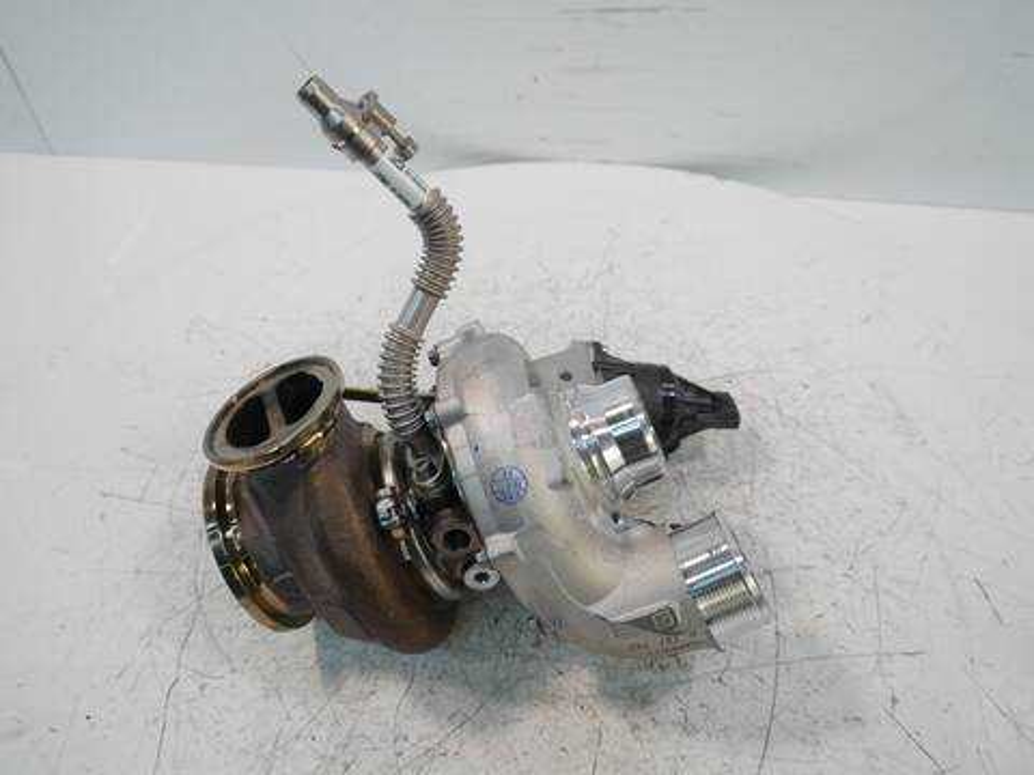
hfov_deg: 60.0
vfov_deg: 46.8
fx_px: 896
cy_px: 388
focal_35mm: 30
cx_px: 517
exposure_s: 1/125
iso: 640
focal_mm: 15
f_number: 3.5
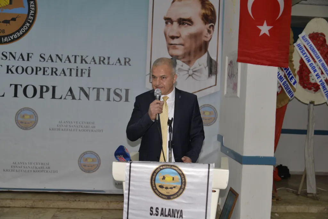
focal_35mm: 38
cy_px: 110
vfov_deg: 35.1
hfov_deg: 50.7
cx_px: 164
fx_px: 346
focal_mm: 38
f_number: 4
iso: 250
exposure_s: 1/60
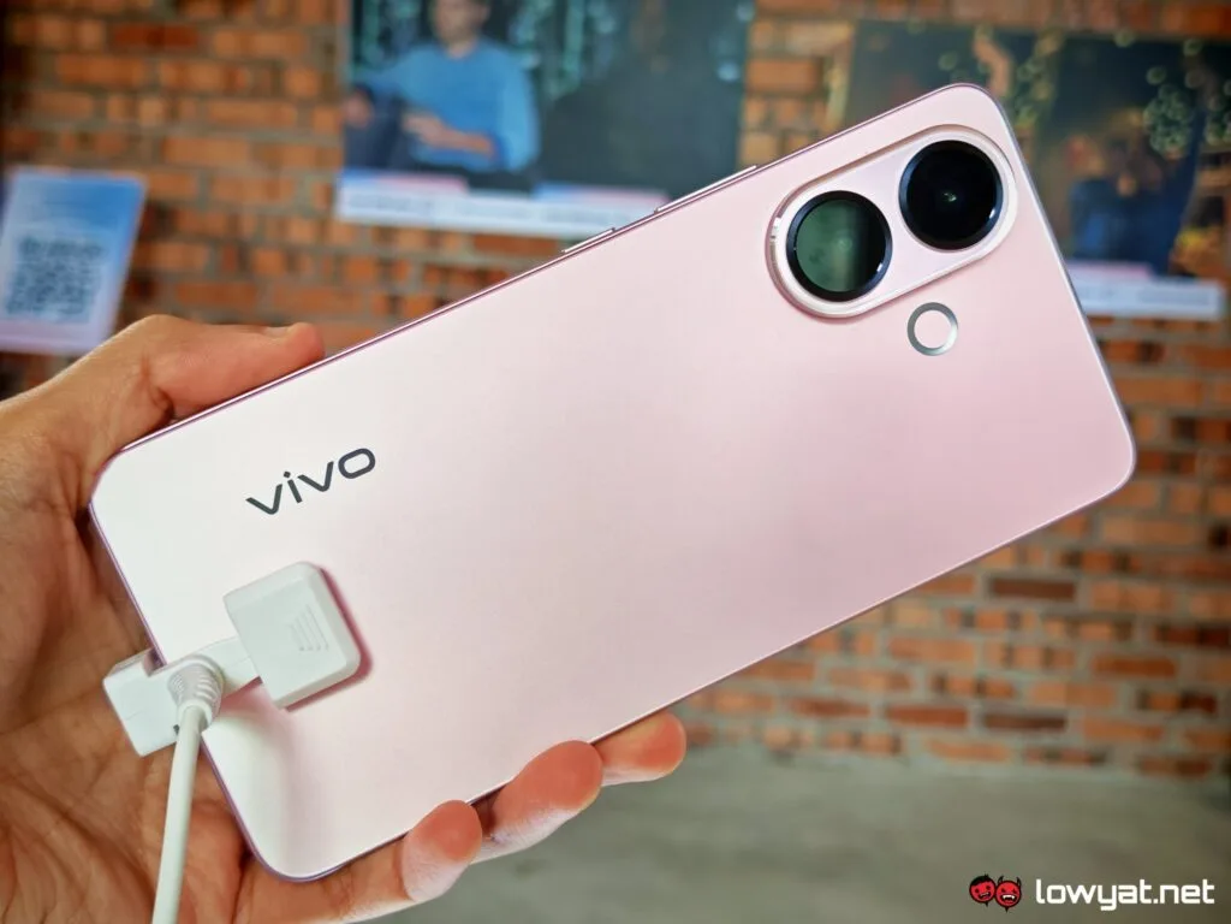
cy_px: 462
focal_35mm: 46
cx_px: 616
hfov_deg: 41.2
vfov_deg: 31.5
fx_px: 1636
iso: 100
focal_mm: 5.4
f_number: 1.6
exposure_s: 1/100
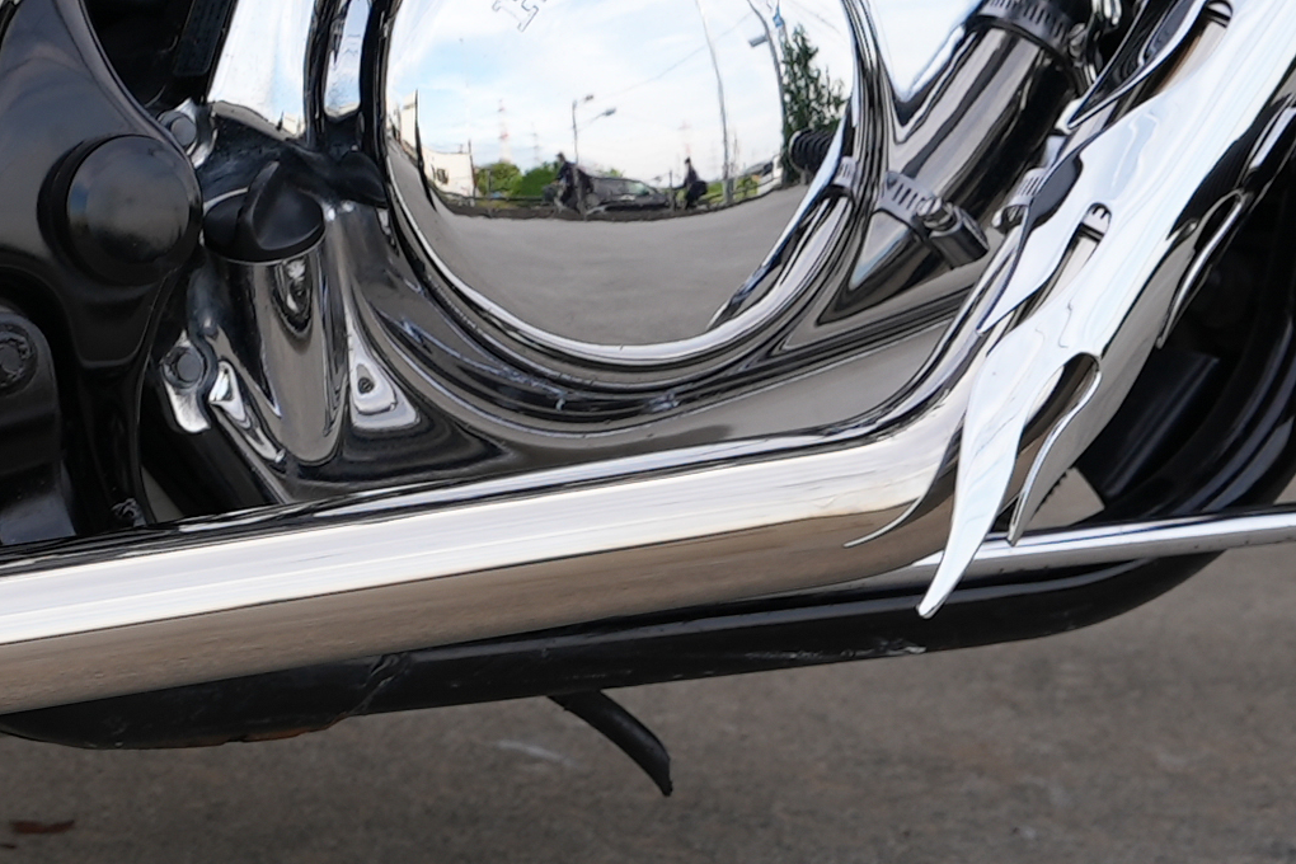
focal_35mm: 187
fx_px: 6722
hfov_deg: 10.6
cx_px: -738
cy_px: -285
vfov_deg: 7.3
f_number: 6.3
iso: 100
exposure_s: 1/50
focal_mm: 44.9
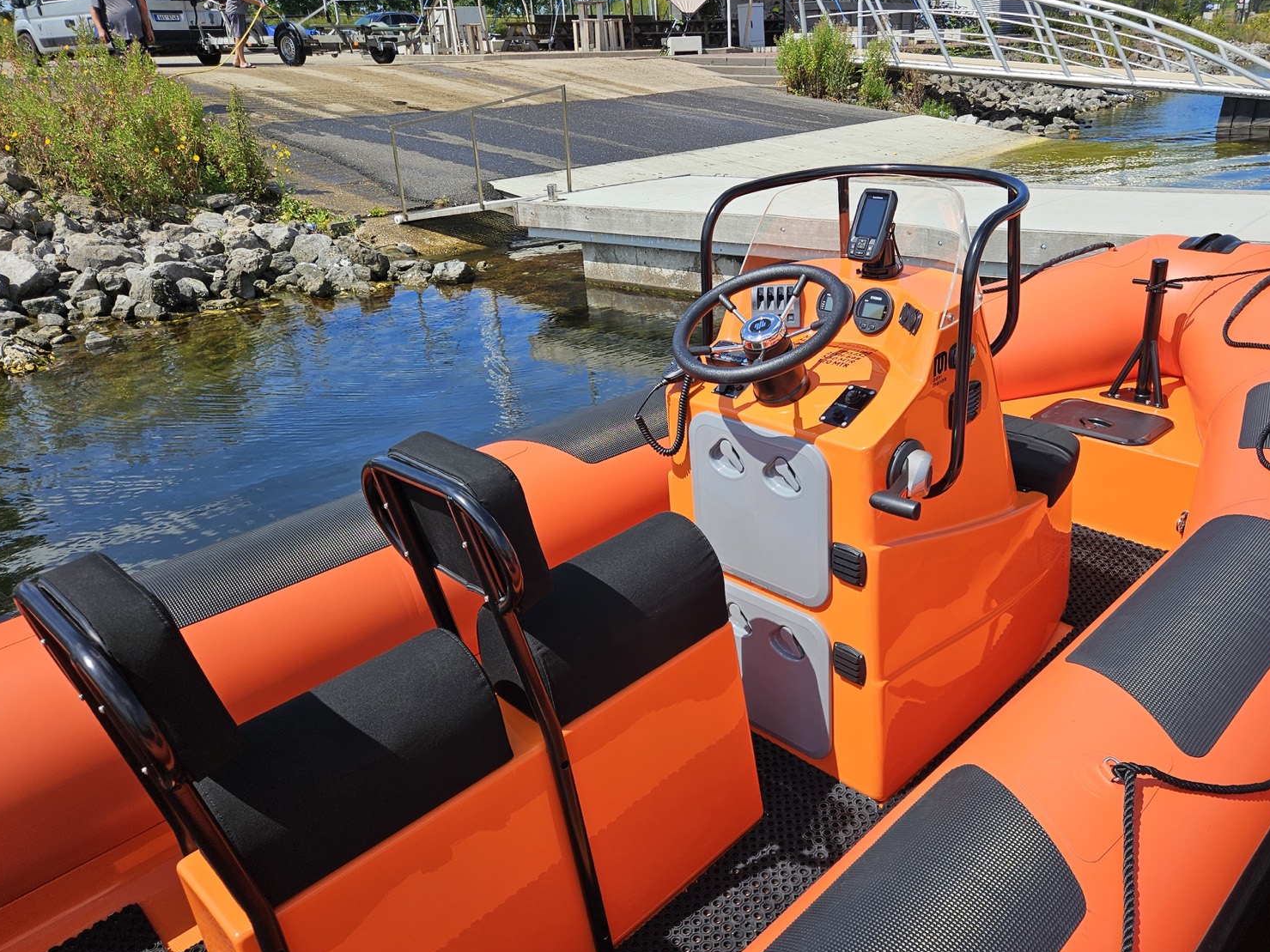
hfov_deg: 63.2
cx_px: 721
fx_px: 1027
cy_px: 525
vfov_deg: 49.7
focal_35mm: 28
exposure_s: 1/2157
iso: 25
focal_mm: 5.4
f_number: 1.8
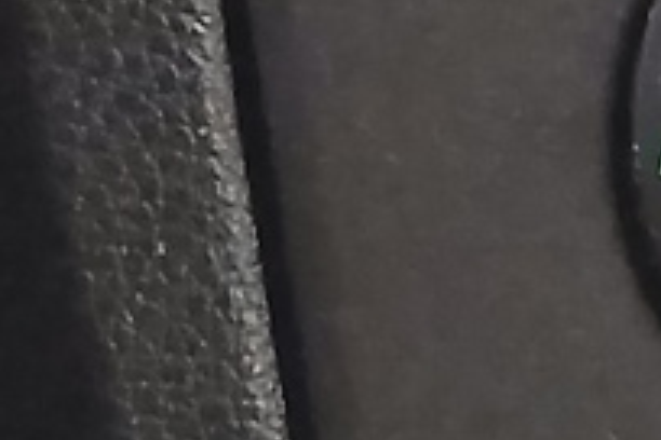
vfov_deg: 6.9
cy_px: -107
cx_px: 1623
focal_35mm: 198
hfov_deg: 9.2
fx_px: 3635
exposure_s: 1/14.3
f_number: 1.8
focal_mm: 3.98
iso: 1600
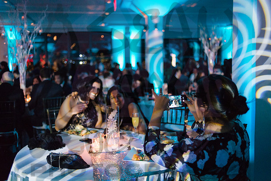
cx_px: 136
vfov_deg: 37.9
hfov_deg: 54.4
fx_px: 264
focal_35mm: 35
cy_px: 90
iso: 4000
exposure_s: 1/800
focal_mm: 35
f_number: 2
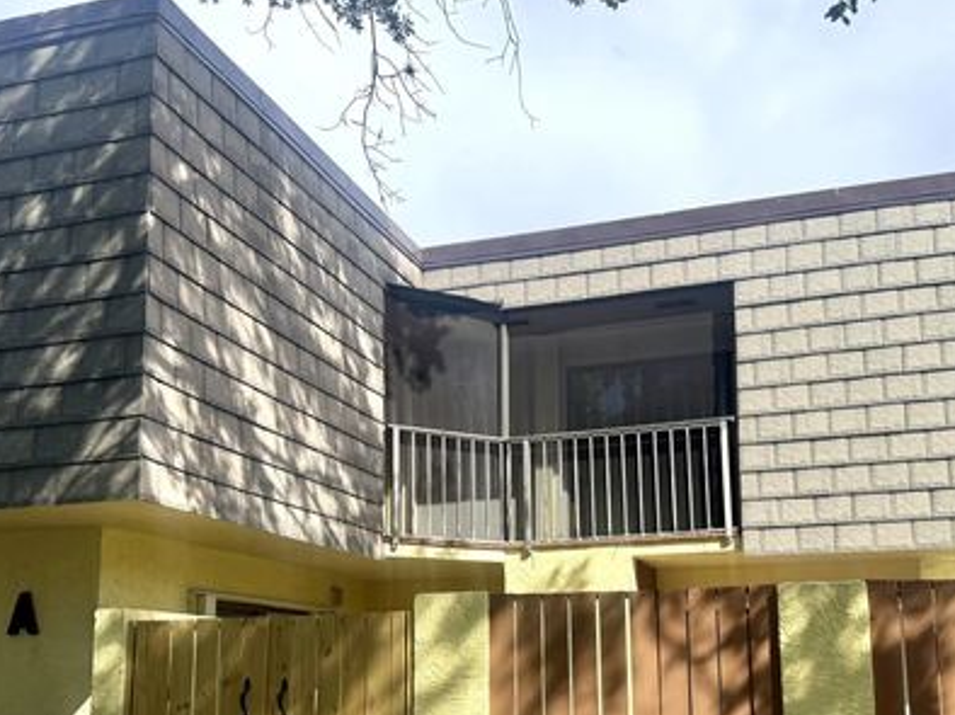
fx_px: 1075
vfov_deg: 36.1
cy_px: 521
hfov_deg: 47.8
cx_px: 528
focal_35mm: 39
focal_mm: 6.76
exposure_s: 1/4167
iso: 80
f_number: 1.78
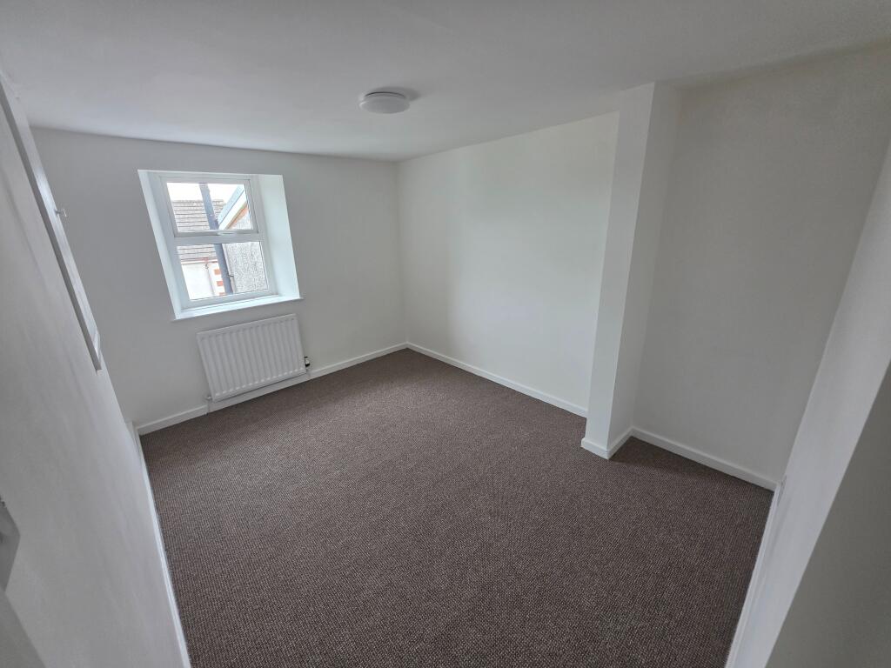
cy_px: 334
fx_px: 335
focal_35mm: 13
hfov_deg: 106.2
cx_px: 446
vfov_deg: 89.9
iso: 80
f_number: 1.9
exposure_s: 1/100
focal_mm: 2.2
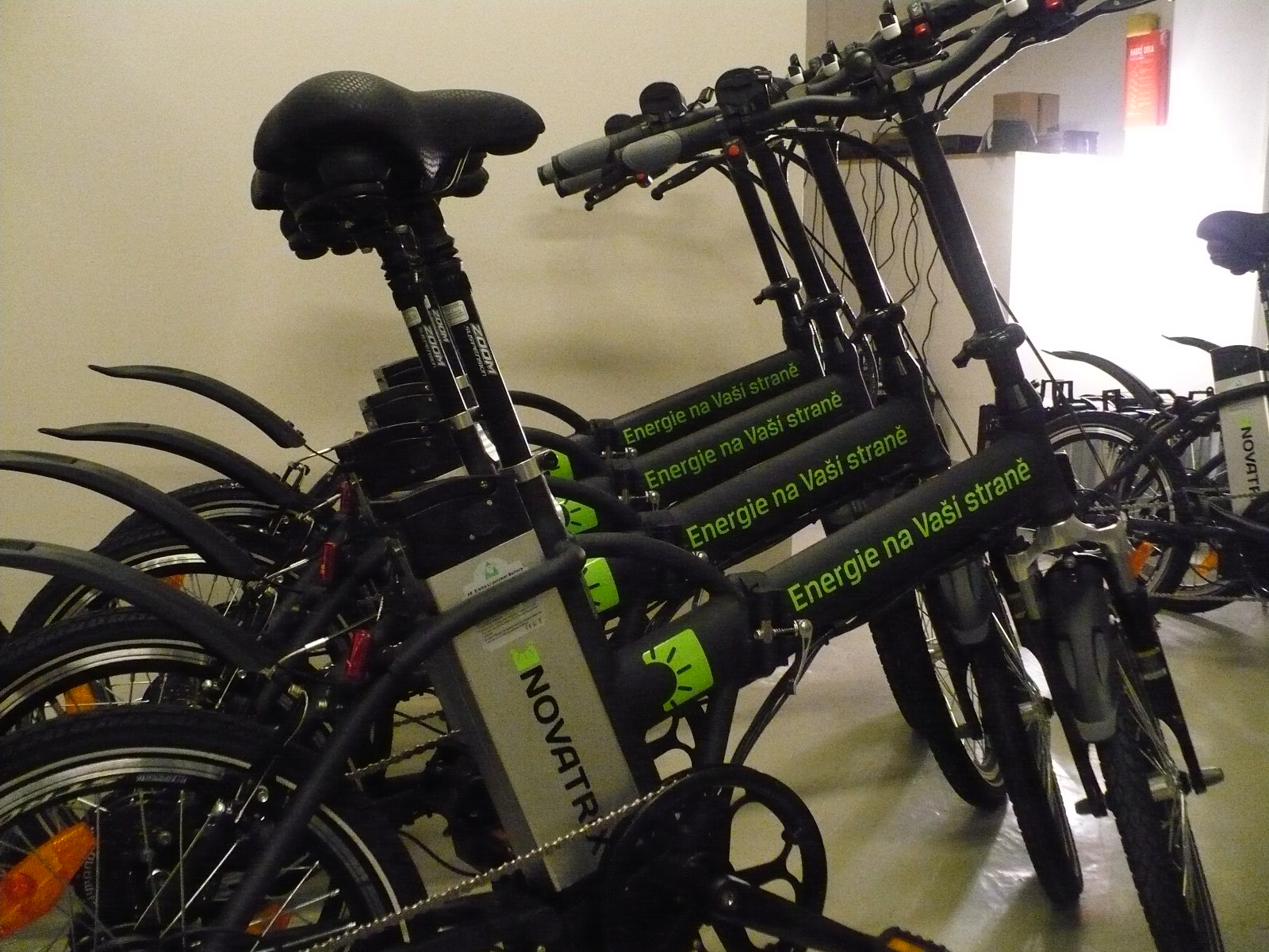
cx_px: 634
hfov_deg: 50.1
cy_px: 476
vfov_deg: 38.7
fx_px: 1356
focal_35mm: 37
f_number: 2.8
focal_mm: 6.1
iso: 800
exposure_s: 1/80
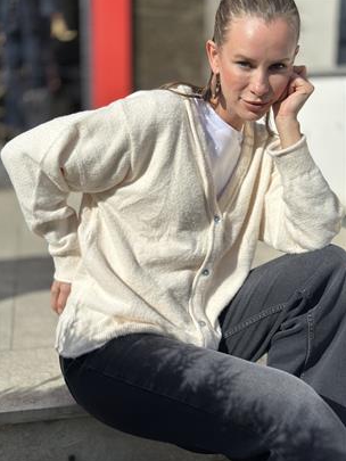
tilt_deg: -12.3
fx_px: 653
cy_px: 229
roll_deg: -1.5
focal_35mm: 49
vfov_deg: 38.9
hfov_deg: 29.7
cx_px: 172
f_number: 1.78
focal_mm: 6.86
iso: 100
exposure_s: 1/12048
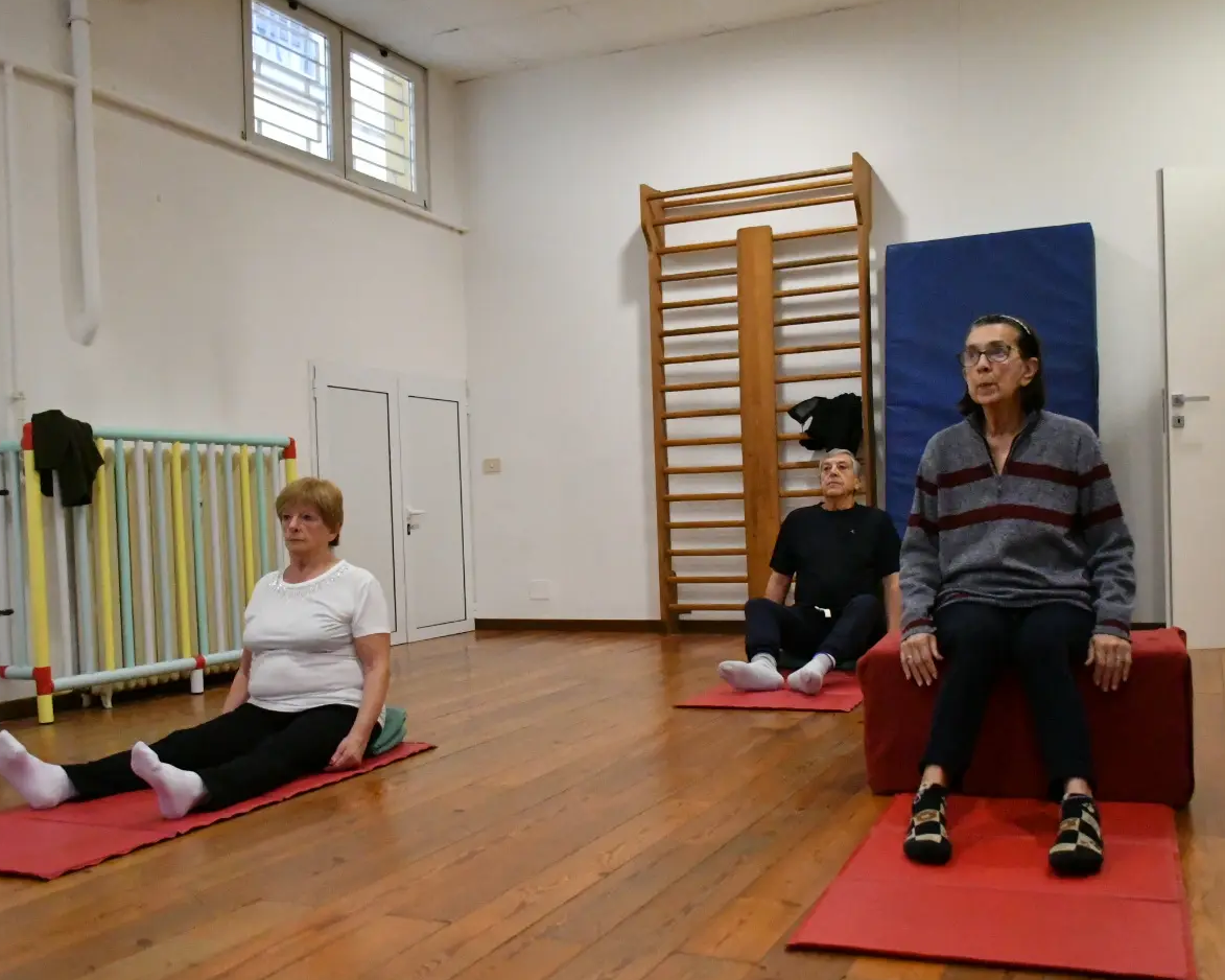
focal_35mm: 35
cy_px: 545
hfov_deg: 51.5
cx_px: 621
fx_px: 1269
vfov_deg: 42.2
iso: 12800
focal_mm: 18
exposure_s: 1/500
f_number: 3.5
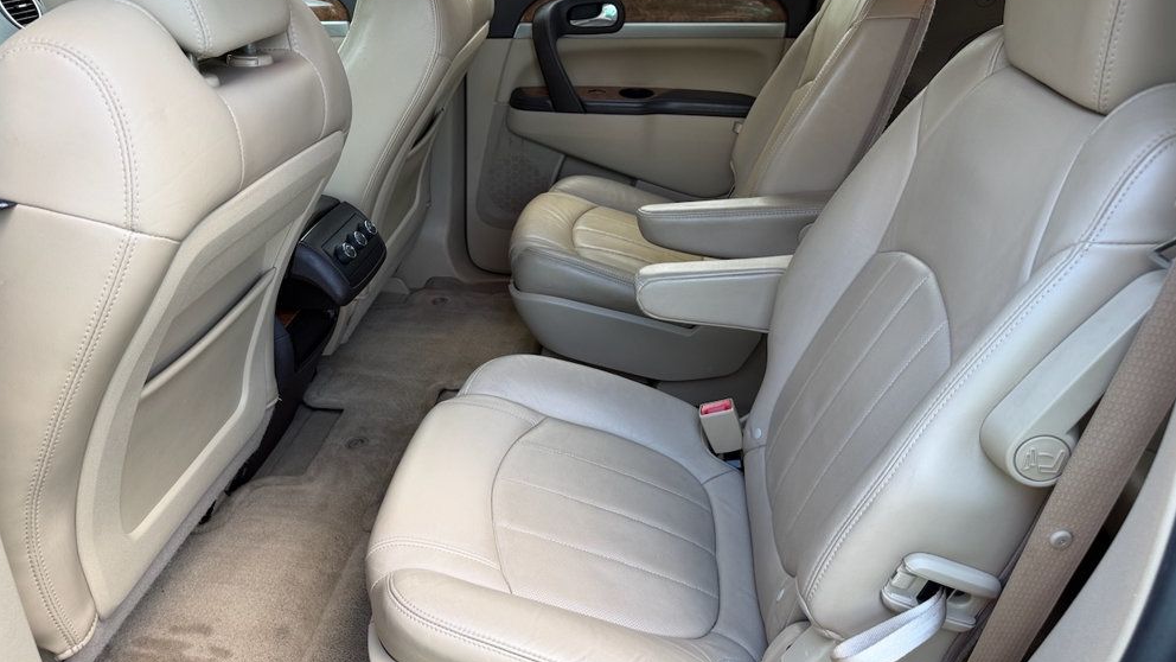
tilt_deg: -27.8
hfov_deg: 69.9
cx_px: 587
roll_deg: -2.7
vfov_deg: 42.9
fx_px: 842
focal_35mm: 27
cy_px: 305
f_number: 1.78
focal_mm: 6.76
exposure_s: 1/121
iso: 64
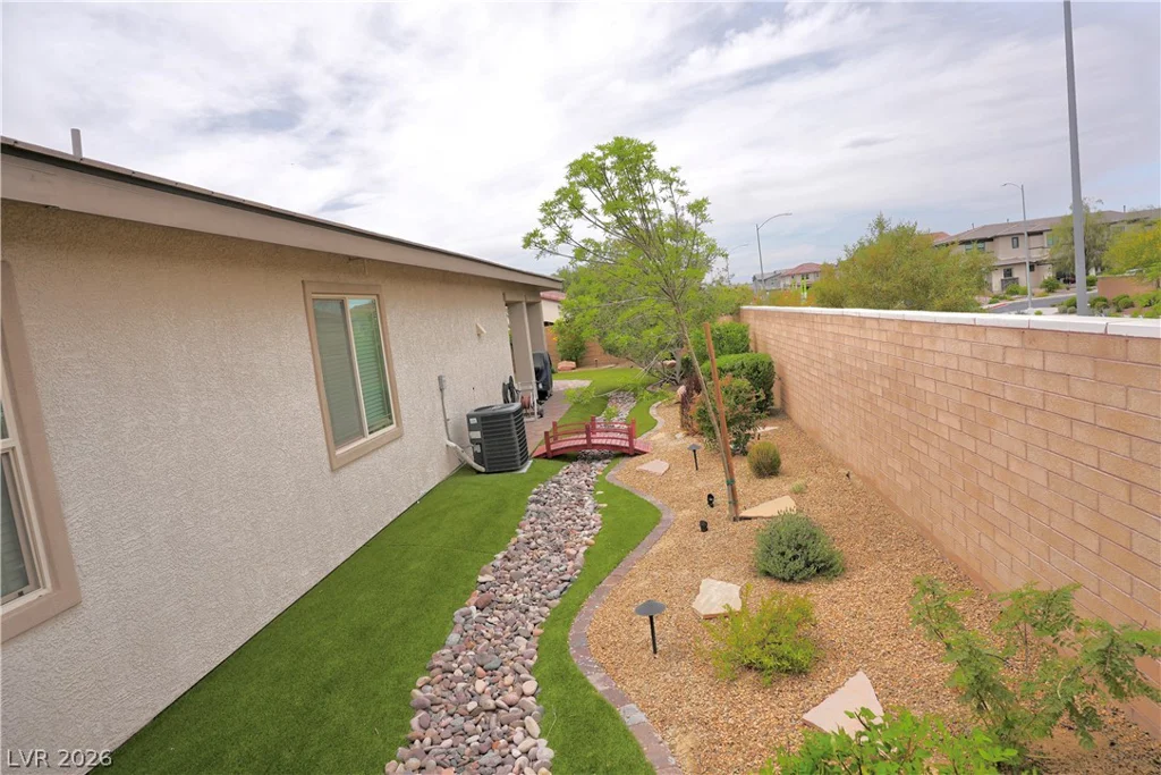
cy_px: 388
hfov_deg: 84.0
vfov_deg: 61.9
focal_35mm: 20
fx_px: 645
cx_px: 580
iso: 80
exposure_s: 1/640
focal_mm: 20
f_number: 5
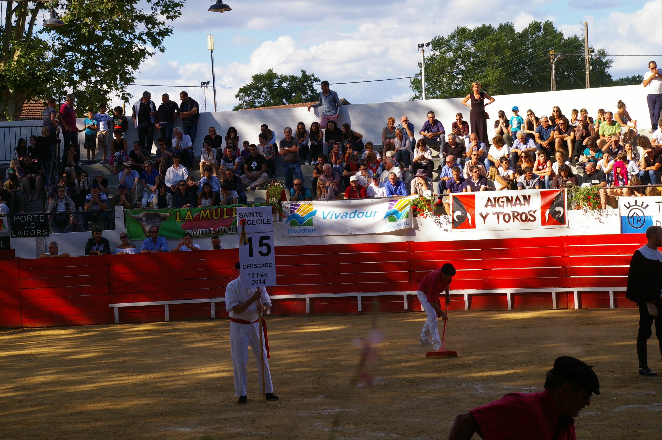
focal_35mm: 82
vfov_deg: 16.5
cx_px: 331
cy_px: 220
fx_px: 1516
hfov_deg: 24.6
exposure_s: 1/350
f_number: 11
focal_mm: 55
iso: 400
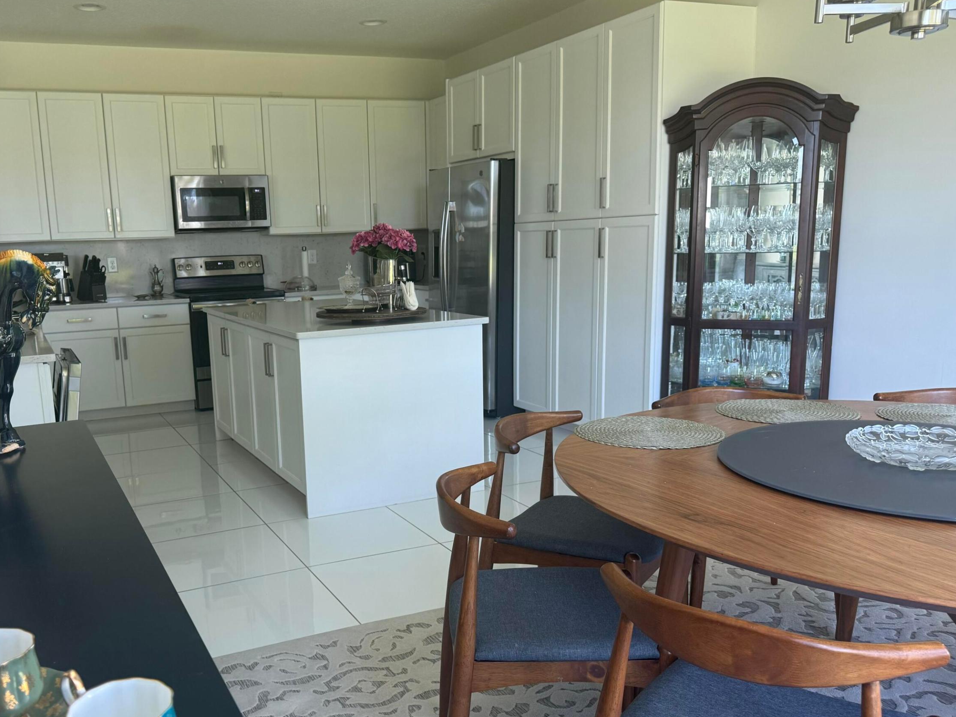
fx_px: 856
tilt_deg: -9.5
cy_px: 396
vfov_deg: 45.4
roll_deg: +2.4
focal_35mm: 31
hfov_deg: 57.7
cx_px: 360
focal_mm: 6.76
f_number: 1.78
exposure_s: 1/121
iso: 160
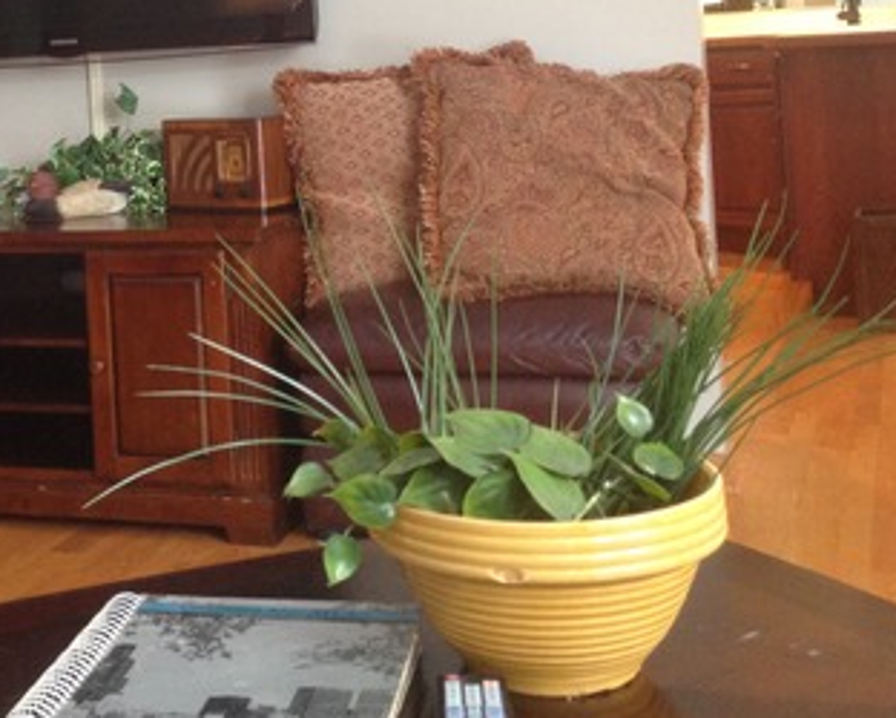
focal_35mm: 66
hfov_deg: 28.2
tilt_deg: -0.8
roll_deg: +3.2
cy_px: 83
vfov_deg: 22.6
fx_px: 1751
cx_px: 215
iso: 160
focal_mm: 4.12
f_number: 2.4
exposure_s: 1/20
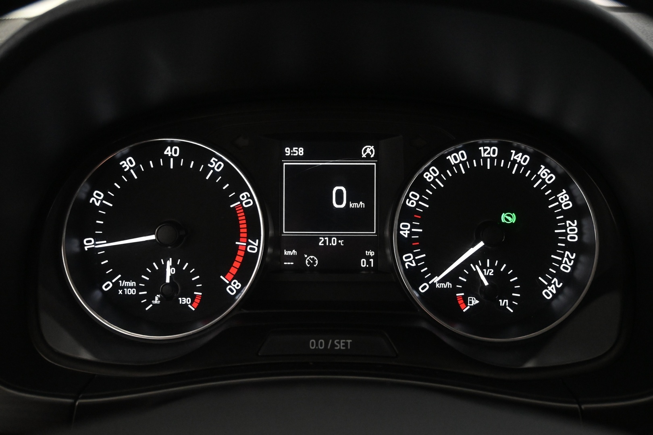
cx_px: 326
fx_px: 653
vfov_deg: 36.9
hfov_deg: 53.1
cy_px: 218
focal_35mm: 36
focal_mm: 24
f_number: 4.2
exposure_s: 1/40
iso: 4500
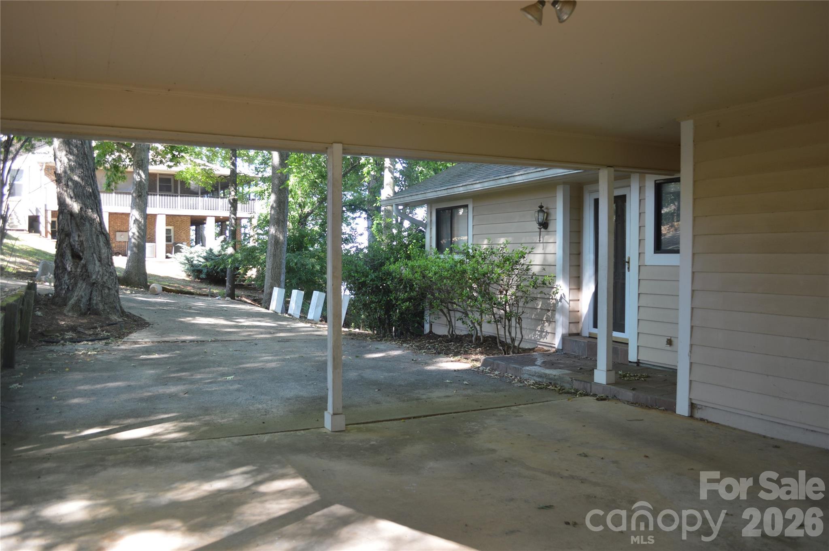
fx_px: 621
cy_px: 276
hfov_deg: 67.4
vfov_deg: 47.8
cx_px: 414
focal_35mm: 27
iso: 100
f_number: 3.5
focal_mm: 18
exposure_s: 1/30
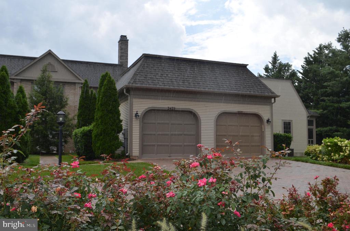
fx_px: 349
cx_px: 175
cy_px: 116
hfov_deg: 53.2
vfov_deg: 36.7
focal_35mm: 36
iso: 100
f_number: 9
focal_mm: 24
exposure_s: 1/200
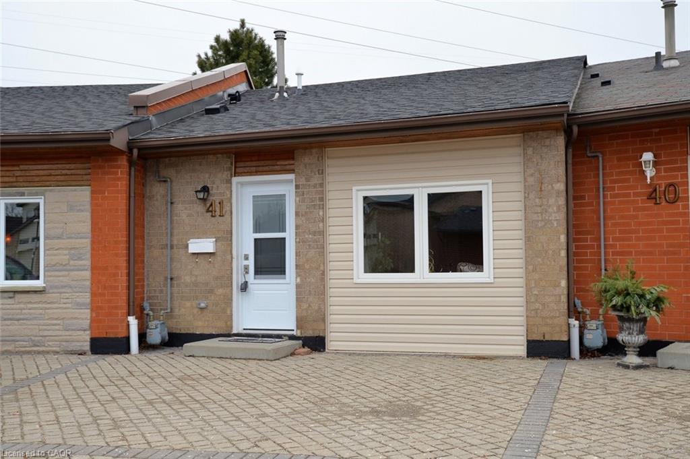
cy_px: 230
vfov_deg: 37.8
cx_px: 345
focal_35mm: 35
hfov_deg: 54.5
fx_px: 670
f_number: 6.3
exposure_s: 1/160
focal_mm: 35
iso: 200
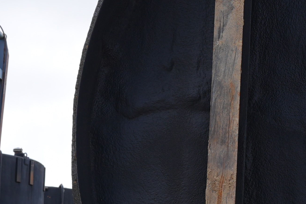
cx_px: 452
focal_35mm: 187
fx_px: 1589
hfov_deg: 10.6
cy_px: 104
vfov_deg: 7.3
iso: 100
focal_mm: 35
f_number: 7.1
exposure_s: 1/160
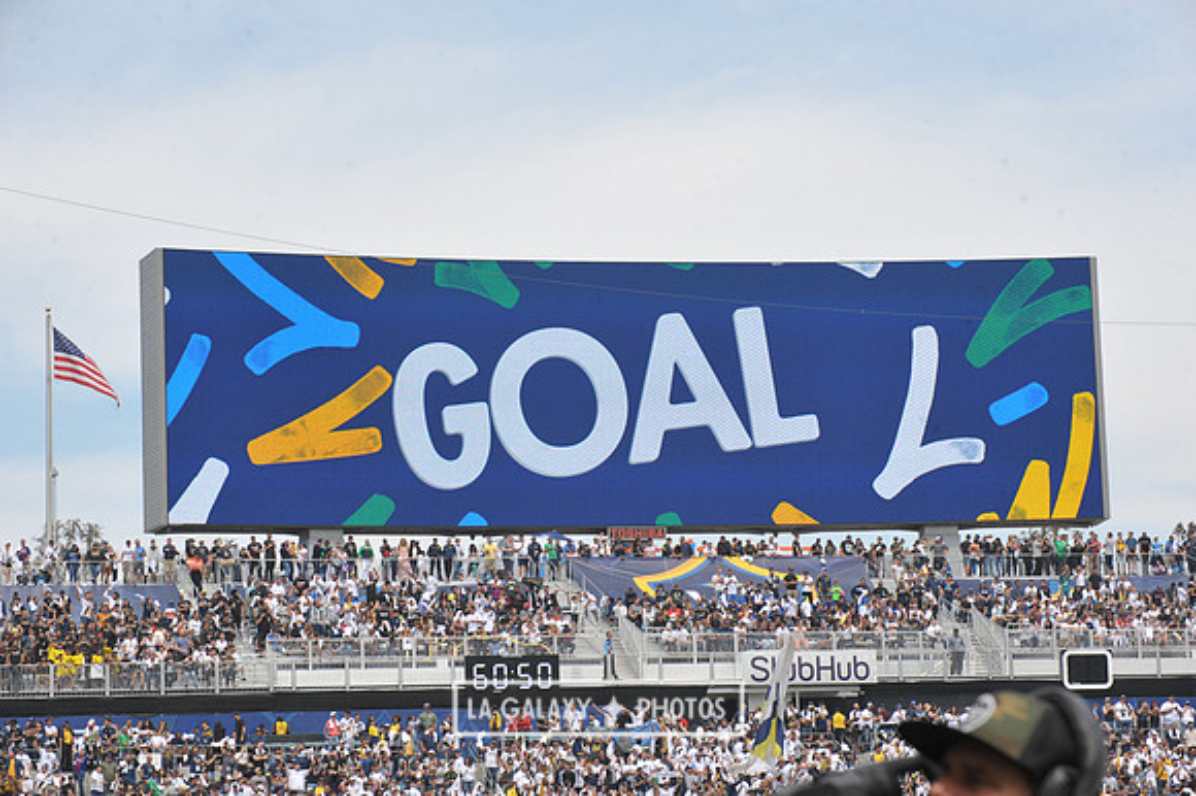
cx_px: 598
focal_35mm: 116
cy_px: 398
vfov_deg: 11.8
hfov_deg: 17.7
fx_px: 3851
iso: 320
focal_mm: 116
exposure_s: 1/500
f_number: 11
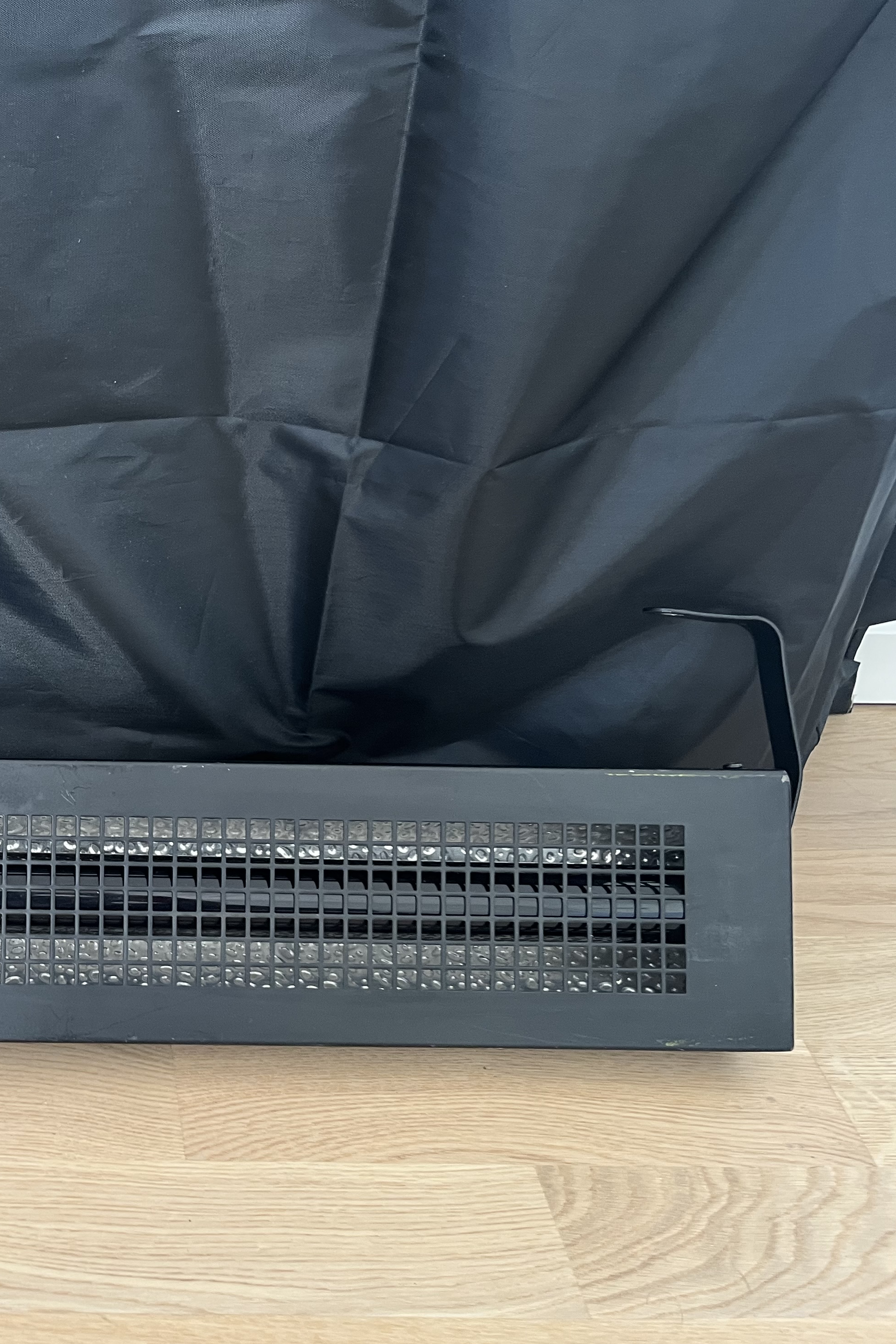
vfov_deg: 51.9
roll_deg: -2.2
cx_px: 38
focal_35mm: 37
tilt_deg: -34.2
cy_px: 673
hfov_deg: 33.4
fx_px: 1381
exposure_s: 1/60
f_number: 1.6
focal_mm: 5.1
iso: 160
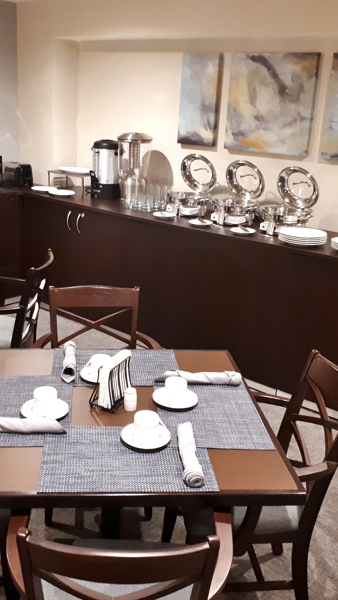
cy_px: 297
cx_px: 120
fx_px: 637
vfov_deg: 50.5
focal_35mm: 40
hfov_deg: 29.5
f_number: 1.9
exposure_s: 1/15
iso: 400
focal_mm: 3.6
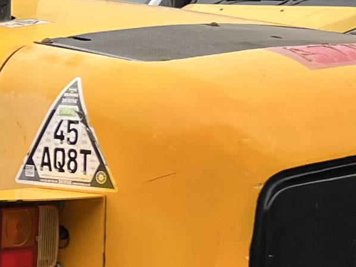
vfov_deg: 8.4
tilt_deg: -7.2
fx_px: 1810
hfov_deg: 10.5
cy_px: 198
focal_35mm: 176
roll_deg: -1.1
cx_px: -292
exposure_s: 1/122
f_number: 1.6
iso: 40
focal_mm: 5.1
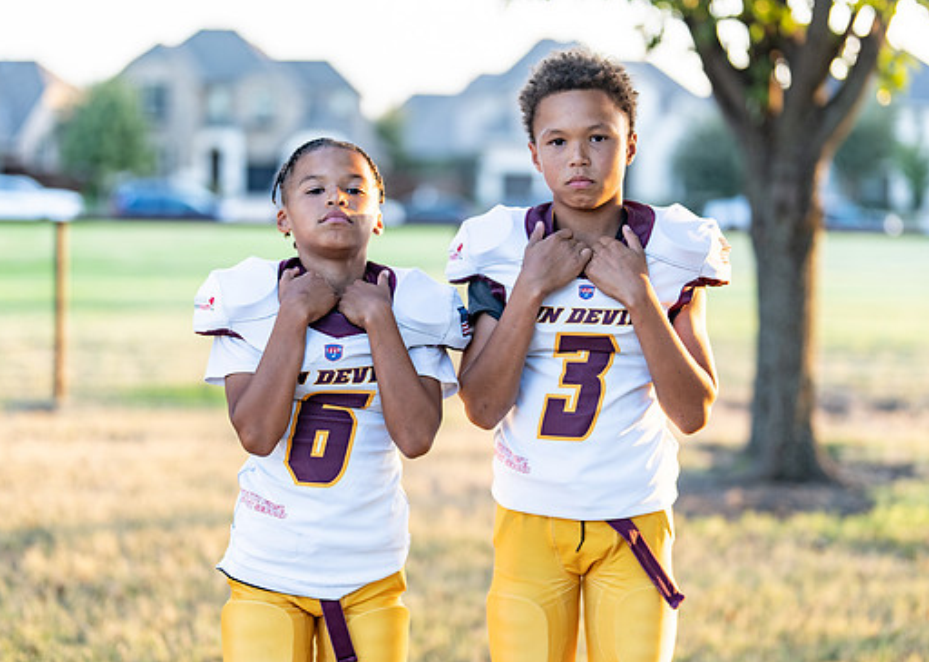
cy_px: 332
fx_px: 1767
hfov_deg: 29.5
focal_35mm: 67
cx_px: 486
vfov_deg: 21.2
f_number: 1.2
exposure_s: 1/500
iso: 100
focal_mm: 50
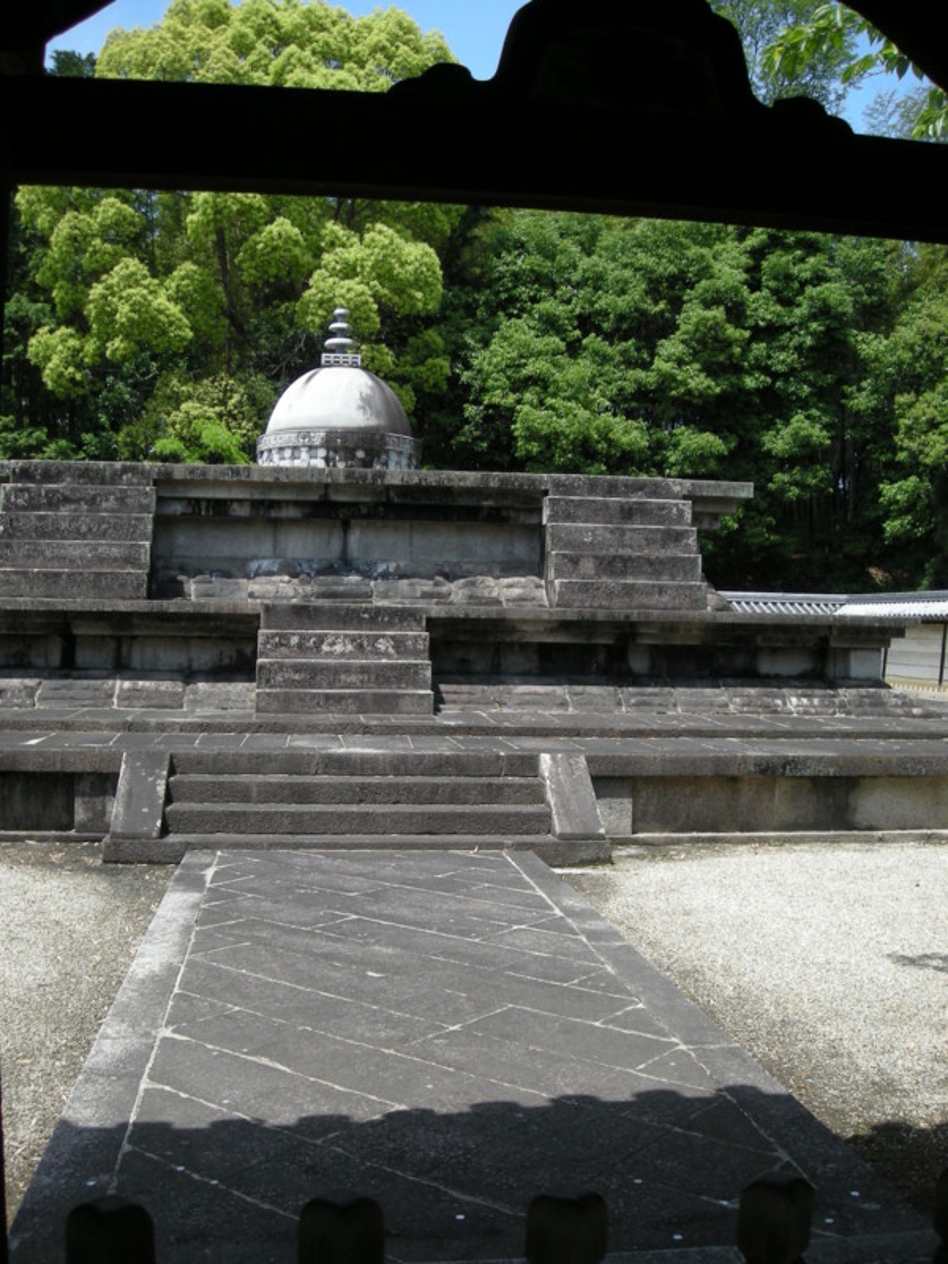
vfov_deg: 52.6
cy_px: 632
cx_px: 474
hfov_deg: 40.7
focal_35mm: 35
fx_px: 1278
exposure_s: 1/143
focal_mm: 5.7
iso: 50
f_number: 5.7
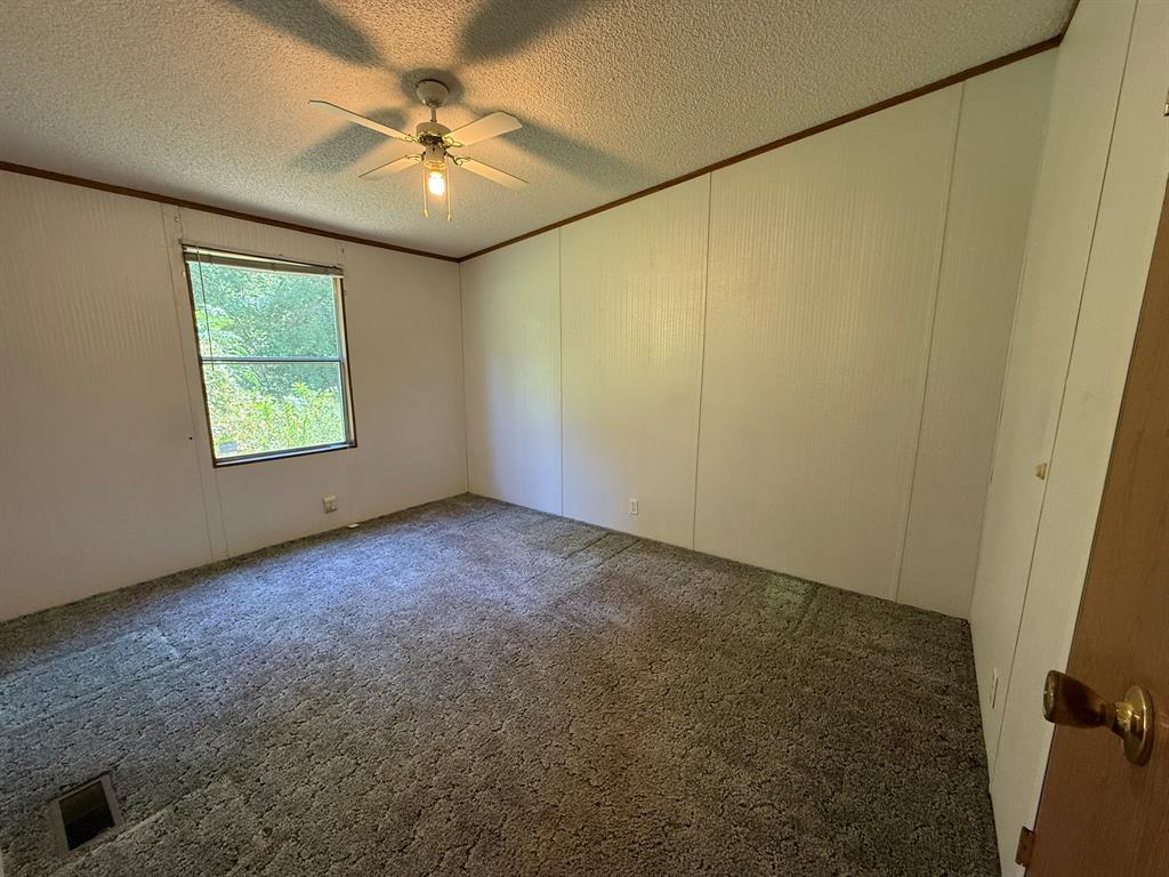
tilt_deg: -9.6
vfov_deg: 85.7
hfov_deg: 102.1
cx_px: 584
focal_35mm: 14
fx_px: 473
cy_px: 438
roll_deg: -0.7
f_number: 2.2
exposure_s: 1/99
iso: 250
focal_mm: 2.22
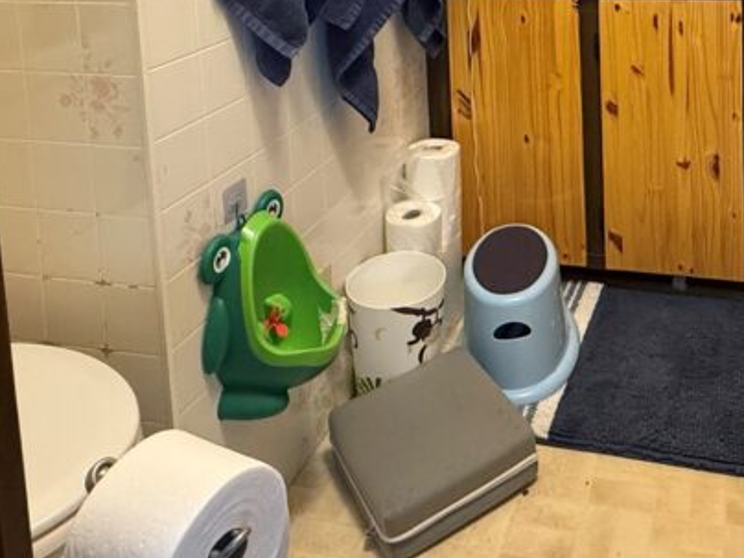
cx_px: 592
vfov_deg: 32.4
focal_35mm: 37
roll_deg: +2.1
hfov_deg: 47.5
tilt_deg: -3.8
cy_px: -101
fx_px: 795
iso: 400
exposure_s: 1/60
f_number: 2.2
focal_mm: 2.22
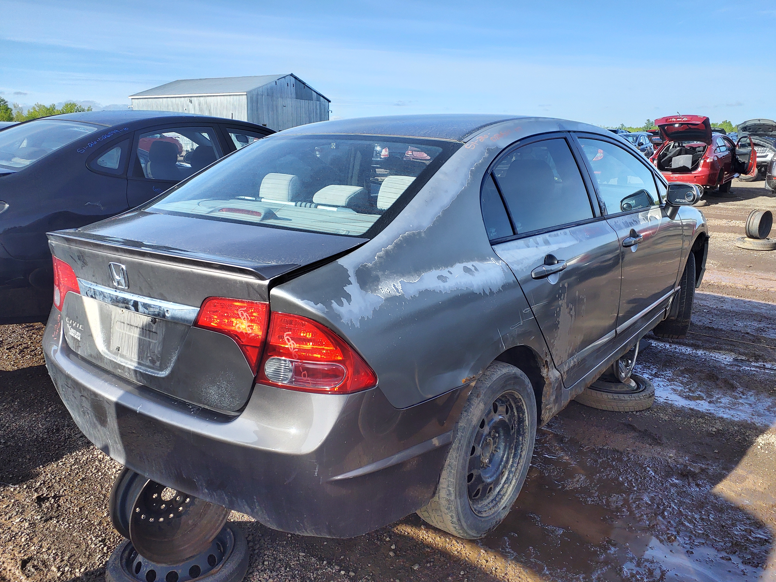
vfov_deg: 53.1
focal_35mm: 26
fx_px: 583
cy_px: 291
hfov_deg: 67.3
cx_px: 388
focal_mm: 3.58
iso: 40
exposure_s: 1/352
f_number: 1.9
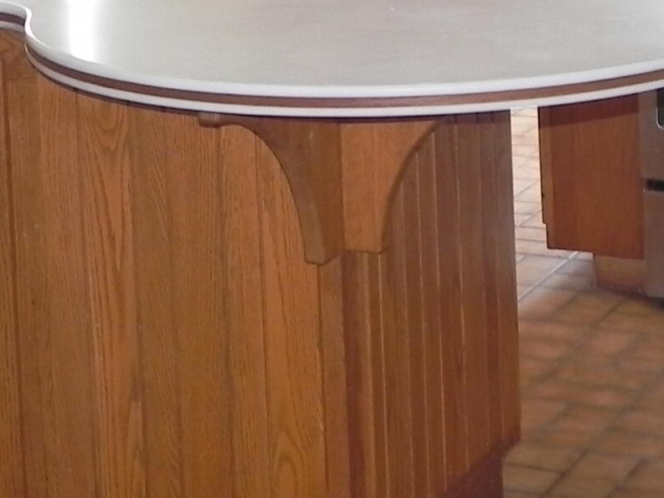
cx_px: 418
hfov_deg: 15.7
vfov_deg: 11.5
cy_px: -164
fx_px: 2398
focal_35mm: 125
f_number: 2.8
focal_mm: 5.9
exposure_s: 1/36.4
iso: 160
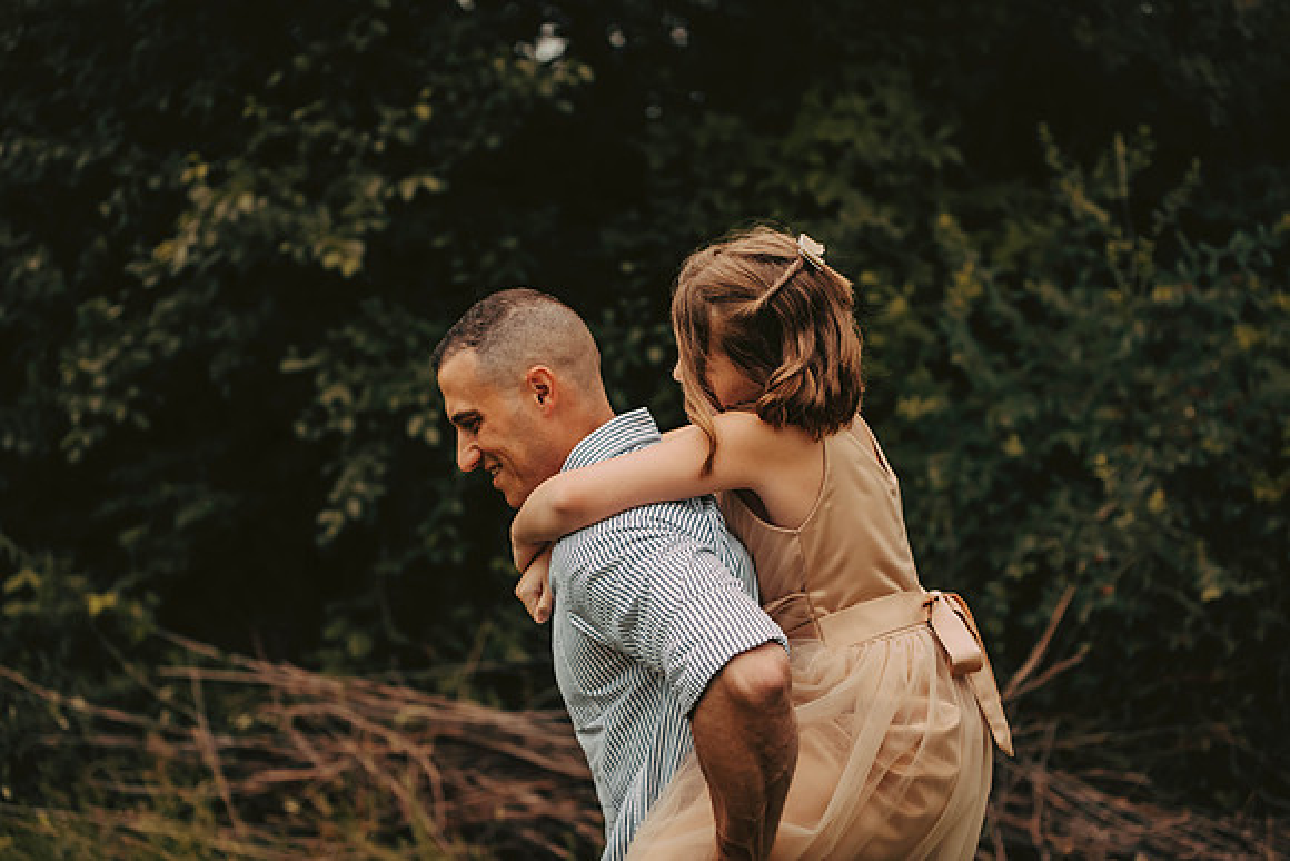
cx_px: 645
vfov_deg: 19.5
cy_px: 430
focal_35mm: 70
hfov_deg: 28.8
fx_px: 2509
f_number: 2.8
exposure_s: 1/4000
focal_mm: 70
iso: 640
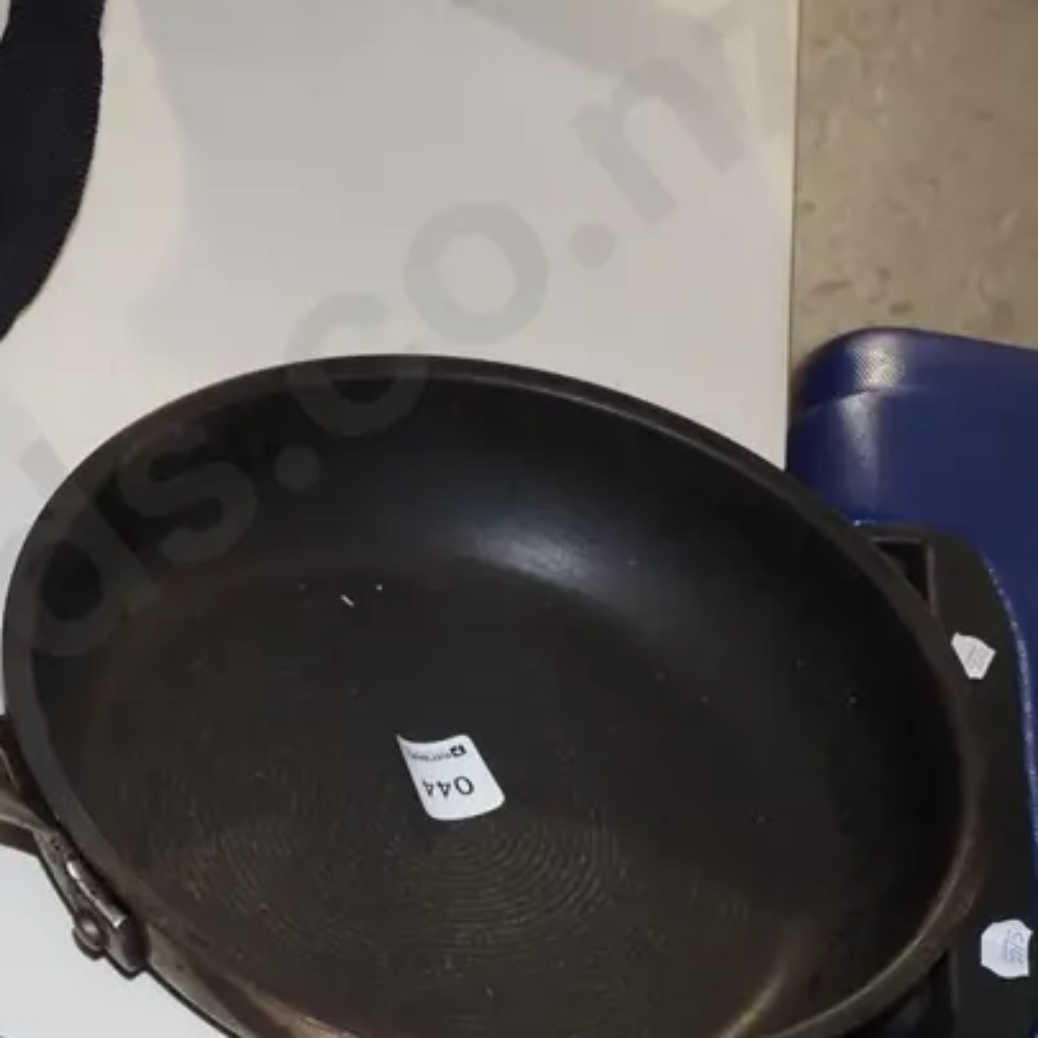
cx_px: -233
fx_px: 2884
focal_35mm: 85
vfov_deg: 20.2
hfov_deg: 19.2
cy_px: 802
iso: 2500
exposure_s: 1/60
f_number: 5.6
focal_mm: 19
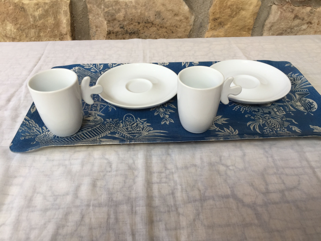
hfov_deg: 61.7
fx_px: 269
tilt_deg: -40.0
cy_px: 120
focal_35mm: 29
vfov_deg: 48.2
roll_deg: -0.1
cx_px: 160
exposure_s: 1/50
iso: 32
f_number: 2.2
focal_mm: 4.15
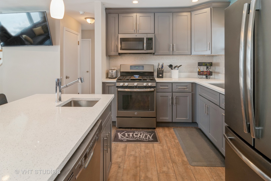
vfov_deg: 67.4
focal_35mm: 18
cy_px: 90
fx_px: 135
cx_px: 136
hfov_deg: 90.0
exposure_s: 1/8
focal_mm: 12
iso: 200
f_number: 8
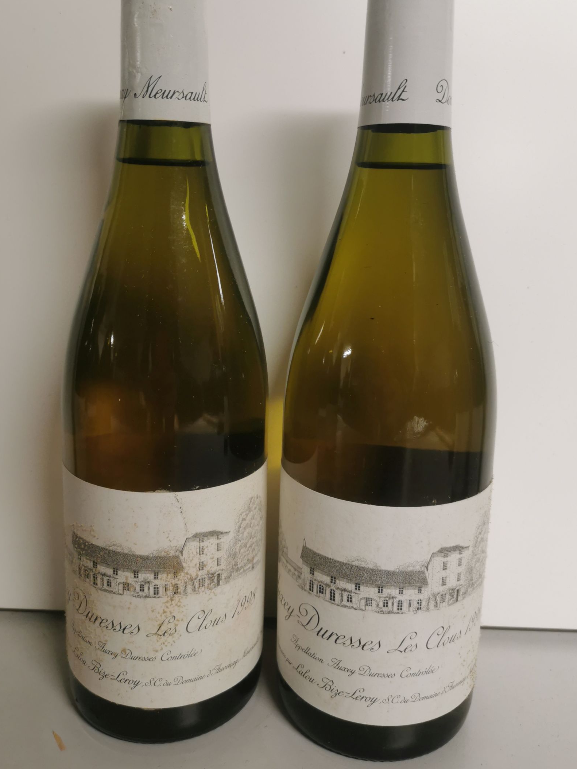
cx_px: 288
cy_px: 343
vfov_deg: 56.7
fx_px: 711
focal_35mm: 32
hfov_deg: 44.2
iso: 100
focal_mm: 5.58
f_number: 1.8
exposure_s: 1/50
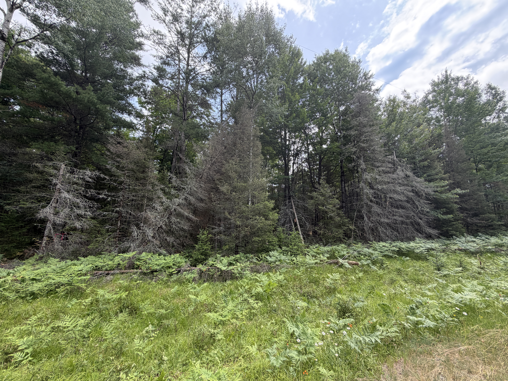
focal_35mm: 14
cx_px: 254
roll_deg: -0.9
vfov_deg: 85.7
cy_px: 190
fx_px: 205
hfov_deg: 102.1
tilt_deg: +9.3
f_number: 2.2
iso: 50
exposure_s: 1/321
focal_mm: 2.22
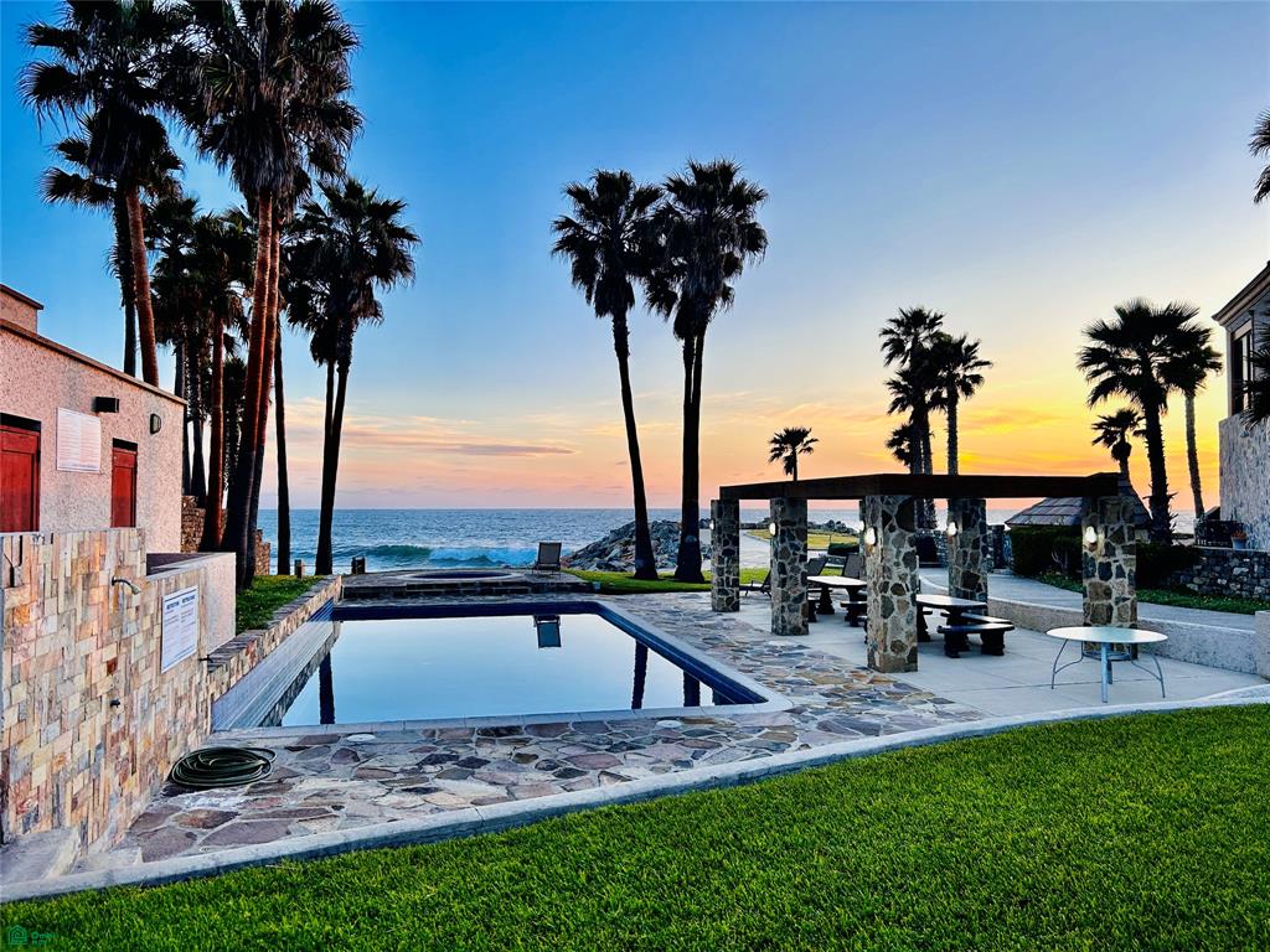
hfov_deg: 67.3
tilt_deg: +2.1
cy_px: 476
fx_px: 954
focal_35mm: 26
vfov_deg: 53.1
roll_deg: -0.5
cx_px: 635
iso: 50
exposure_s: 1/446
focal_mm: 5.7
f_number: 1.5
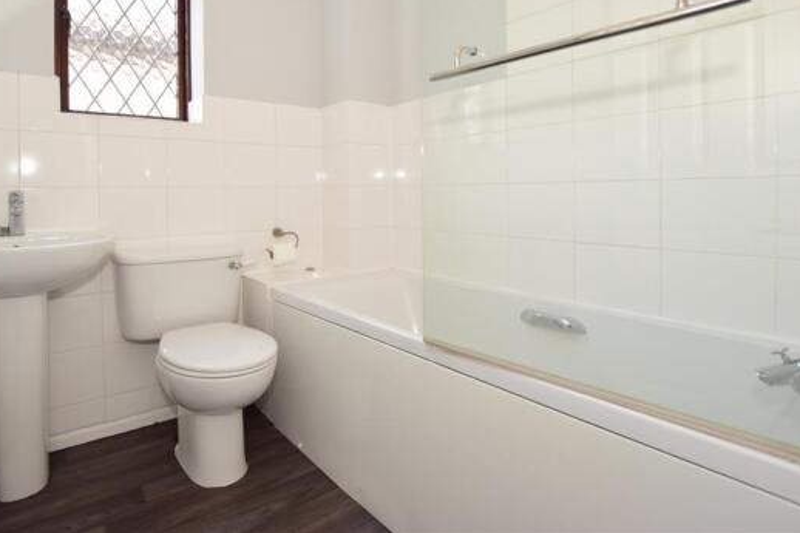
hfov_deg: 86.2
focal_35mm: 19
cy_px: 197
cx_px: 337
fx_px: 422
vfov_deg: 63.5
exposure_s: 1/125
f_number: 5.6
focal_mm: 10
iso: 400
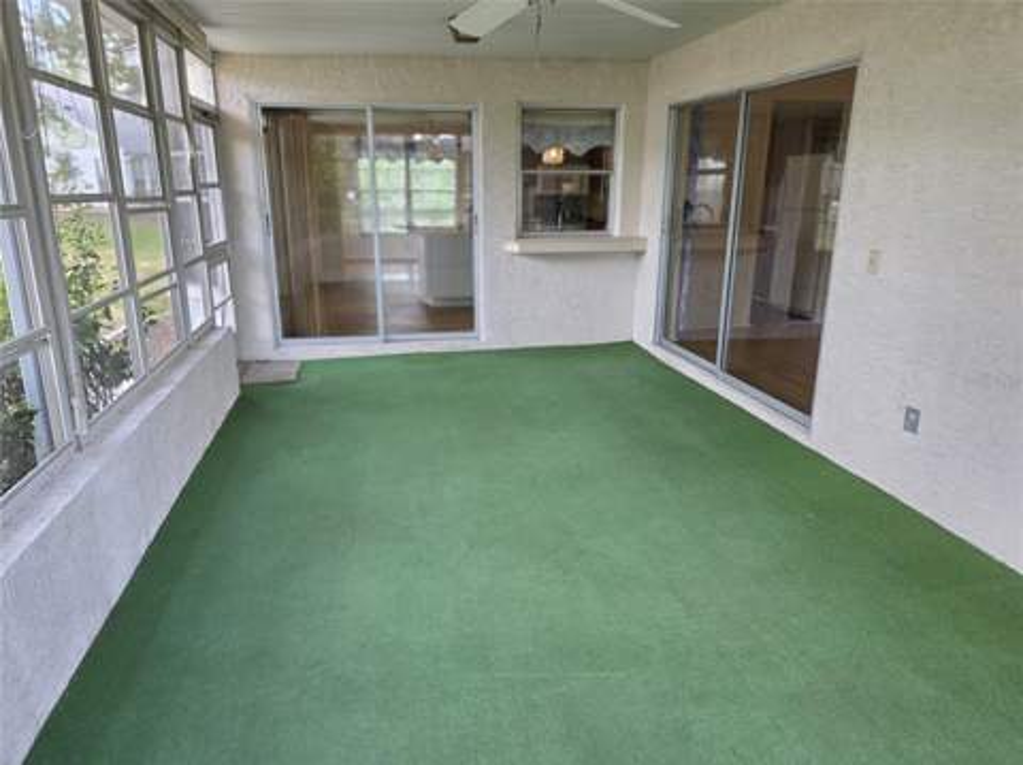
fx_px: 679
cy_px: 382
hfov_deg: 74.0
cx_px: 512
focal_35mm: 23
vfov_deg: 58.8
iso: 160
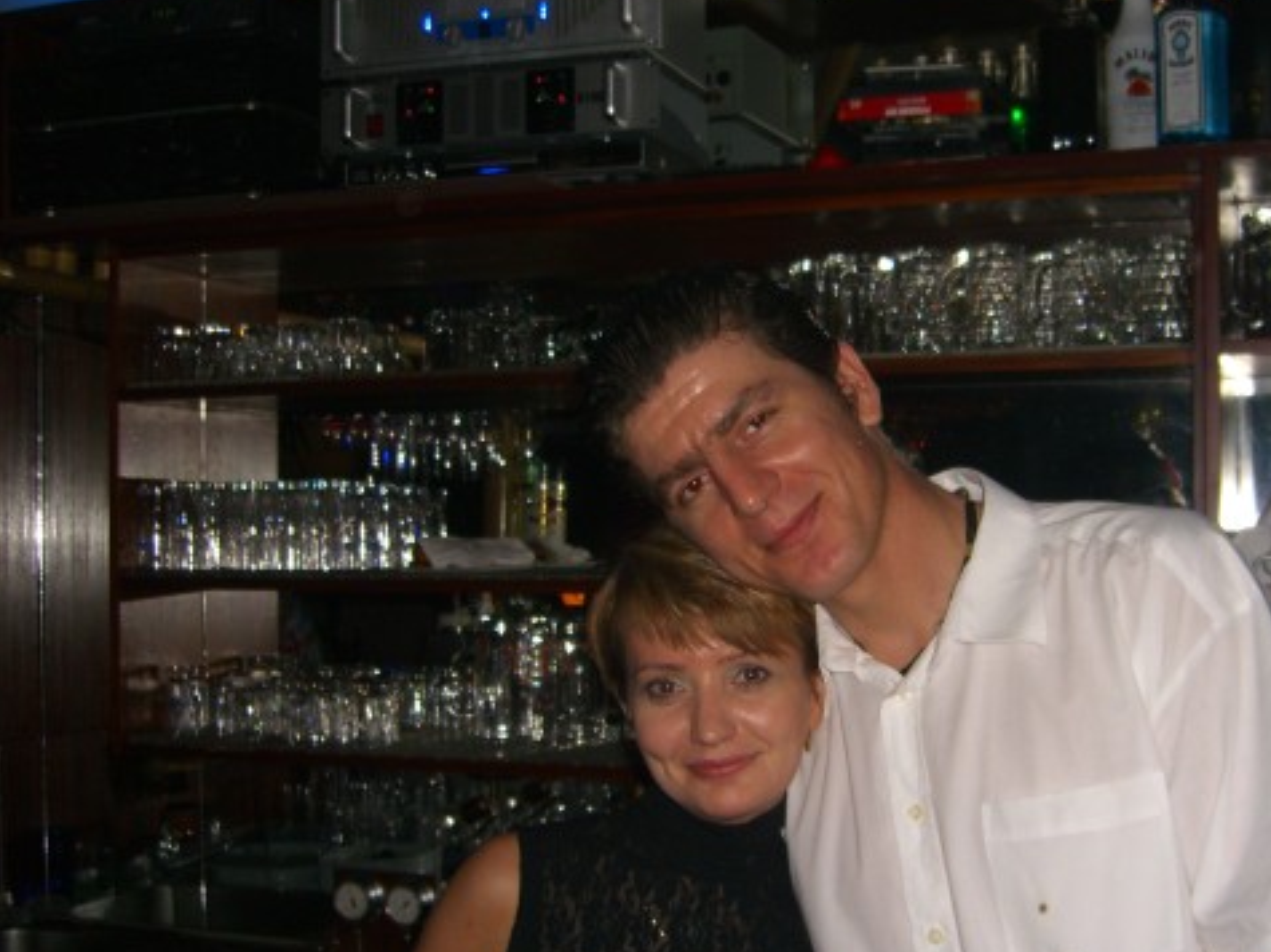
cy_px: 562
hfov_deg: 39.4
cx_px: 800
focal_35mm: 48
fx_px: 1762
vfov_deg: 30.2
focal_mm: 7.9
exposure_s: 1/60
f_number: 2.8
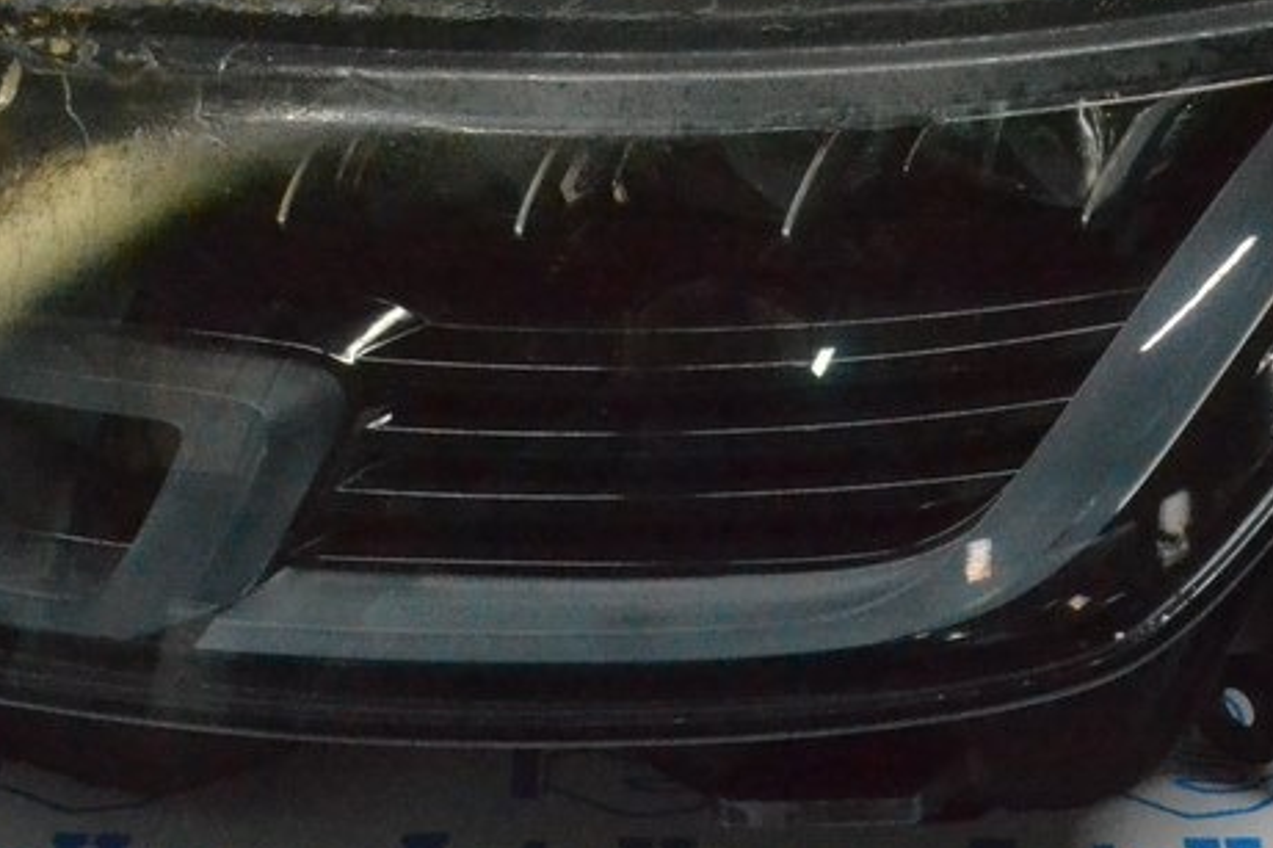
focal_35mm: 80
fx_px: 2828
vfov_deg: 16.9
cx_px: 762
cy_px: 151
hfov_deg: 25.3
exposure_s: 1/160
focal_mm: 24
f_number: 11
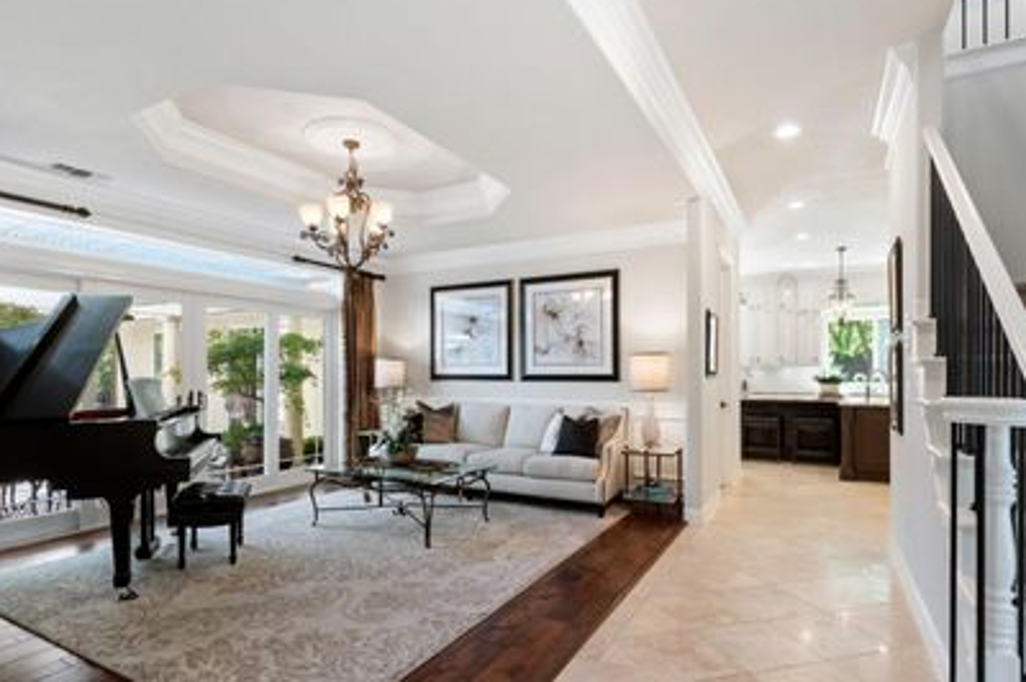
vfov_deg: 61.7
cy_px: 370
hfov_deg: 84.0
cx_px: 495
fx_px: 570
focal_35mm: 20
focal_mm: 16
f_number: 8
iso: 320
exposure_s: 1/13
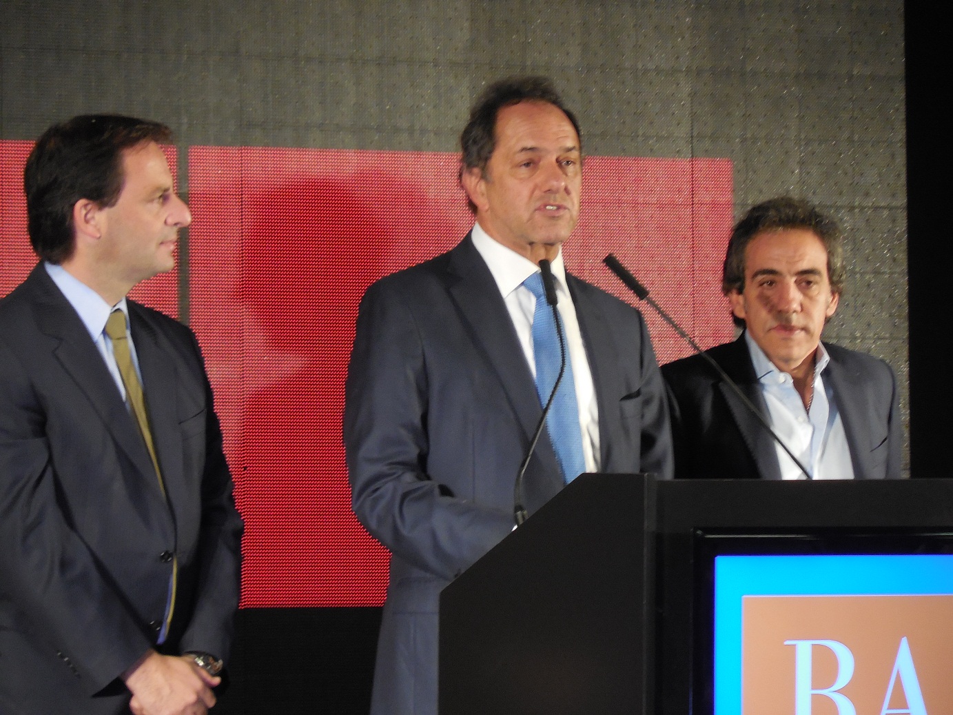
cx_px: 476
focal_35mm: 271
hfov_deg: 7.3
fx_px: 7460
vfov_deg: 5.5
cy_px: 358
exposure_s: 1/15
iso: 500
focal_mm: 48.8
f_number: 5.2
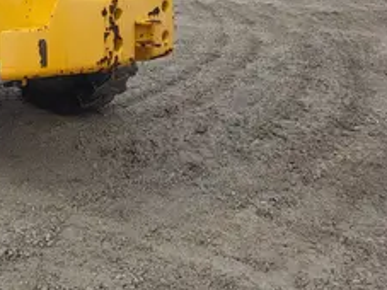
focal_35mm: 63
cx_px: -55
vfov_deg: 21.6
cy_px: -59
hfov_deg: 27.7
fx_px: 704
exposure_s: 1/614
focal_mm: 5.4
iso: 40
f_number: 1.8
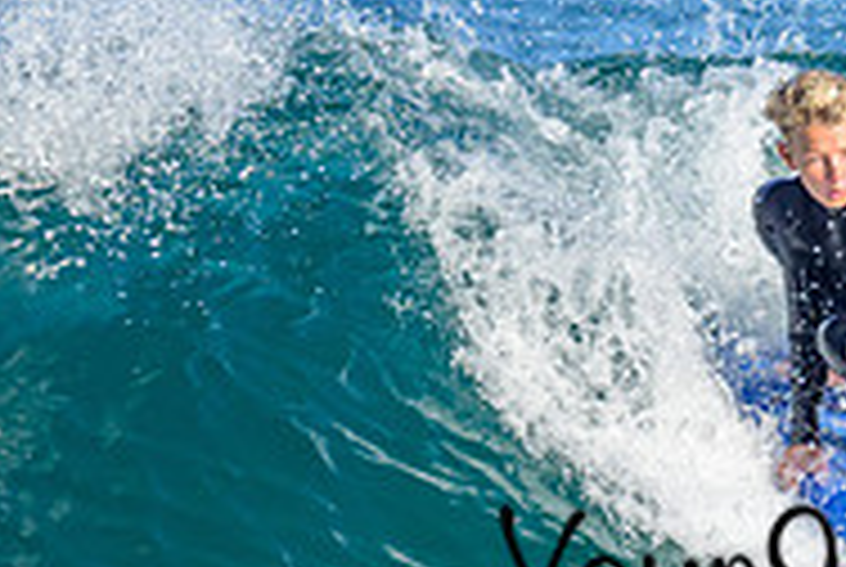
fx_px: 79719
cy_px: 513
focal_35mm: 3387
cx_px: 1130
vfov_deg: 0.4
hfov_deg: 0.6
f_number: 8
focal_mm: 800
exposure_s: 1/2000
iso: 900
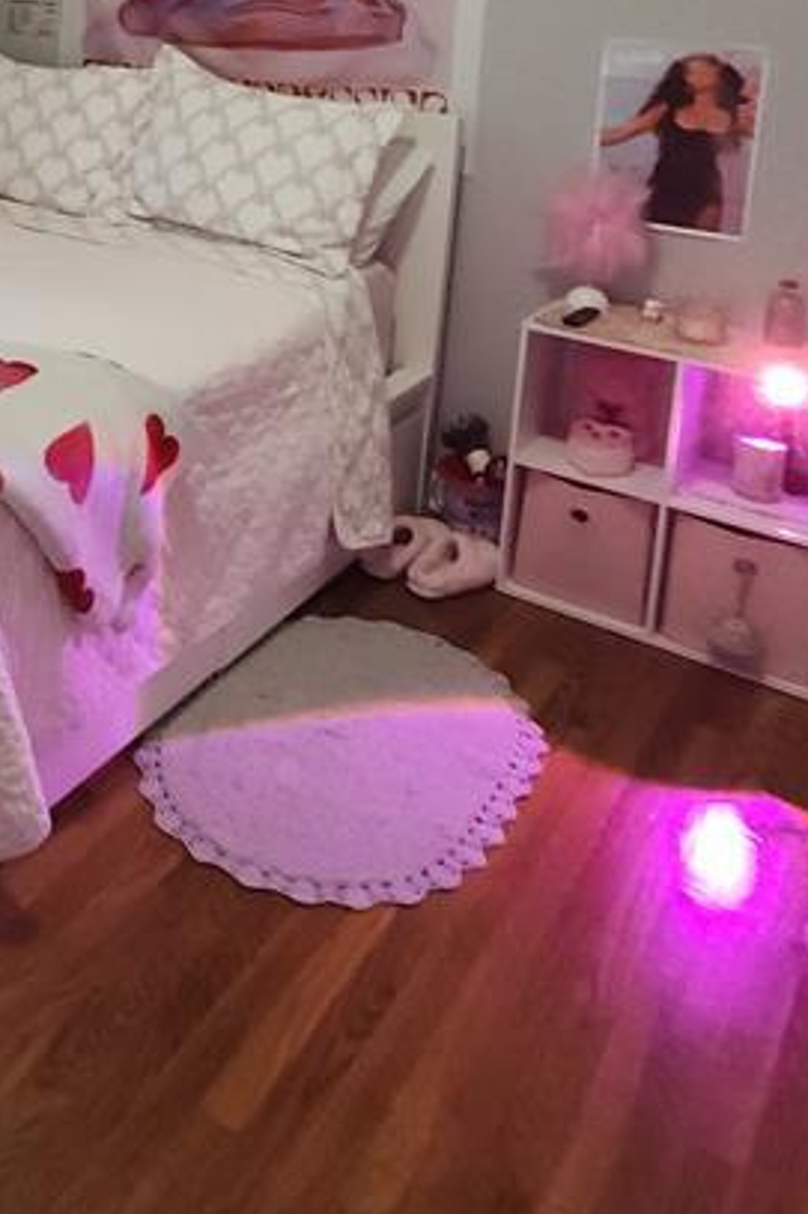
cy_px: 146
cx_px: -9
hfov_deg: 35.0
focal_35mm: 34
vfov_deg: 50.2
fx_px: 1146
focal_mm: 2.2
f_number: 2.2
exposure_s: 1/30
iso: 320
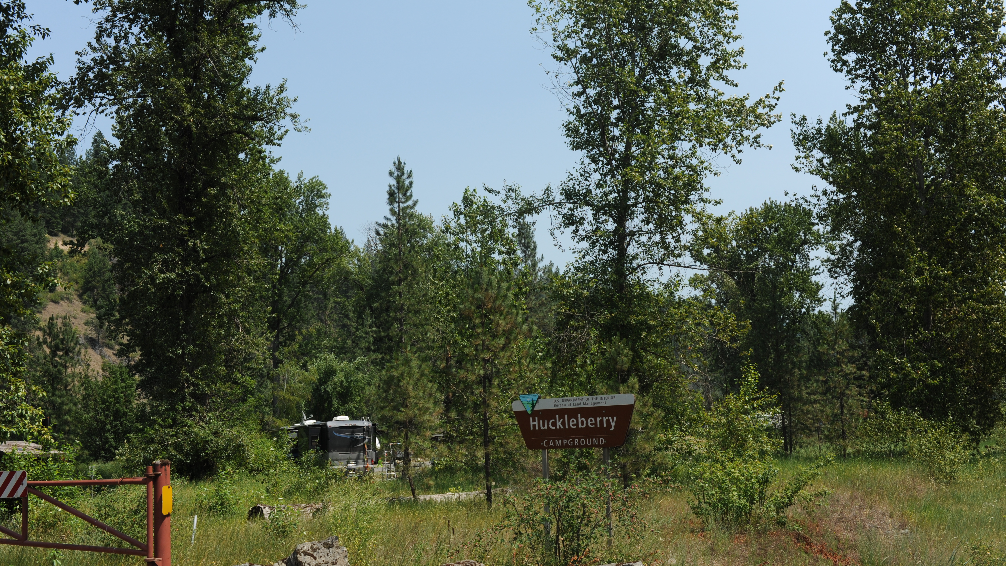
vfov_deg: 31.9
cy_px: 323
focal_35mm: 37
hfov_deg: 54.0
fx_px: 987
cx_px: 501
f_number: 9
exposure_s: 1/1000
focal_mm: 35
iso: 400
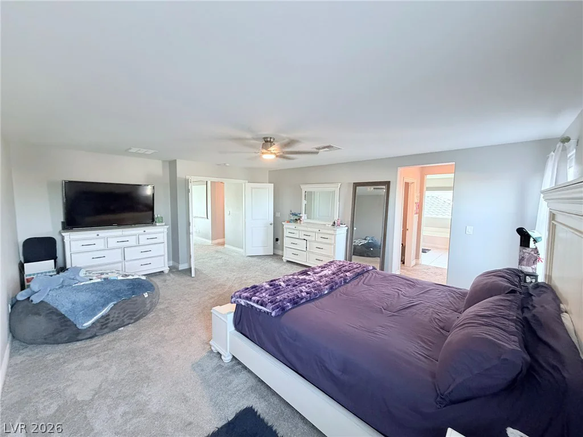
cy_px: 218
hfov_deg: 102.1
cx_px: 292
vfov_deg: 85.7
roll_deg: -0.7
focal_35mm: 14
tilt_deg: -5.7
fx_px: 236
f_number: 2.2
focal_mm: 2.22
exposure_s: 1/60
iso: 400
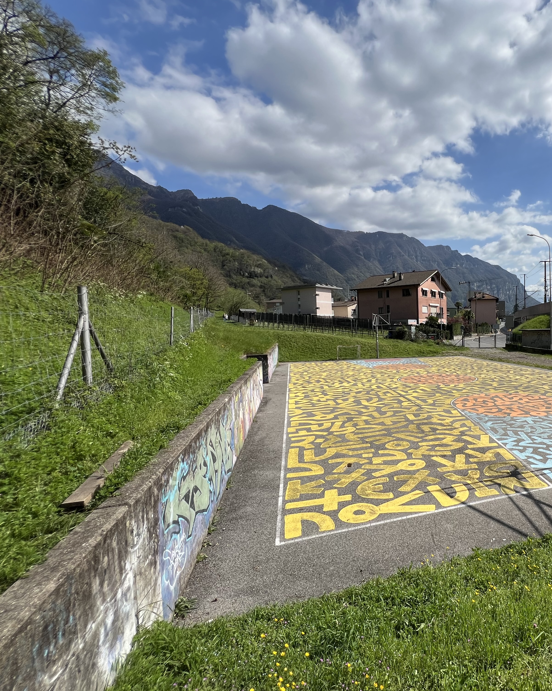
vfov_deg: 89.6
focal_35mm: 17
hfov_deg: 69.3
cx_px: 444
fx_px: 347
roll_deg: +1.6
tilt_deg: -3.2
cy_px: 346
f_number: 1.8
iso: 32
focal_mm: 1.57
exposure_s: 1/2597
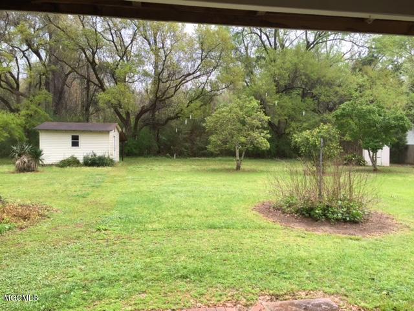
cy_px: 156
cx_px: 207
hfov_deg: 61.7
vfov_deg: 48.2
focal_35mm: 29
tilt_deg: -1.5
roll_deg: -1.9
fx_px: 347
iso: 32
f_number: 2.2
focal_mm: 4.15
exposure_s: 1/196
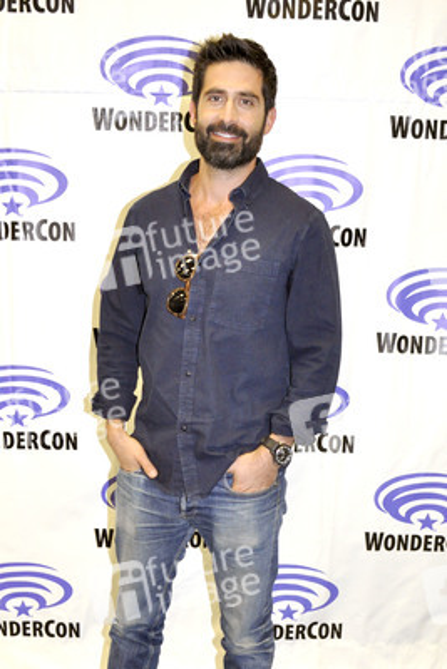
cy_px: 334
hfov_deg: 36.9
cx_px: 224
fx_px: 670
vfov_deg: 53.1
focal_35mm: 36
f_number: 4.5
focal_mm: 24
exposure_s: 1/60
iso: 1000
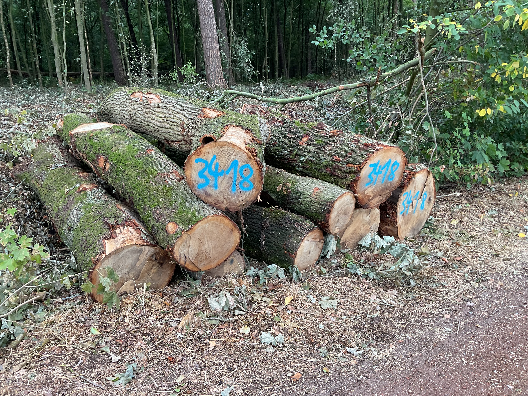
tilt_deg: -15.8
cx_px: 264
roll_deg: +2.5
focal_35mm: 29
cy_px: 198
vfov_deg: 48.2
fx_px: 442
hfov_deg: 61.7
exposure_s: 1/120
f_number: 1.8
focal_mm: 3
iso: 20
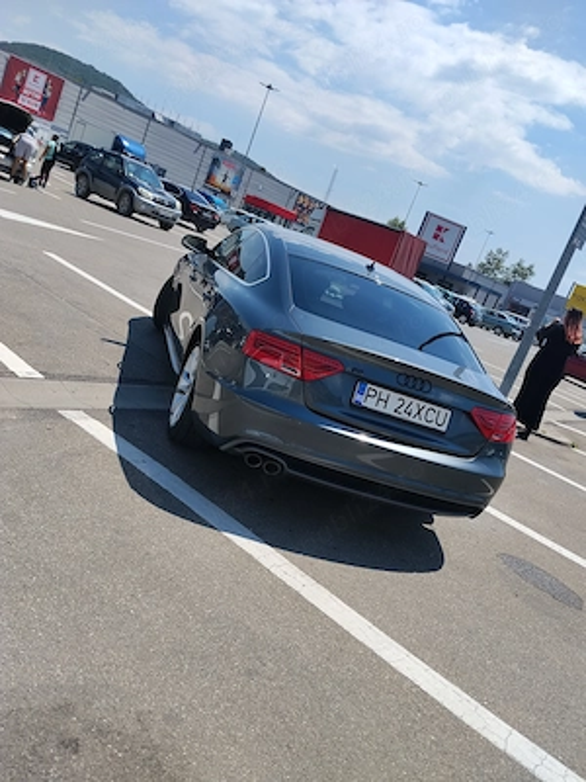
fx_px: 655
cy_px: 391
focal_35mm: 29
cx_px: 293
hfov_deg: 48.2
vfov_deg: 61.7
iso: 50
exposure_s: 1/1938
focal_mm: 4.22
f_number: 1.8
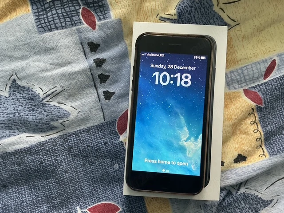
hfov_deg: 61.7
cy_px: 106
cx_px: 142
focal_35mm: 29
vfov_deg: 48.2
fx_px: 238
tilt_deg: -88.8
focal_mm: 3
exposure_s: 1/60
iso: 200
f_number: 1.8
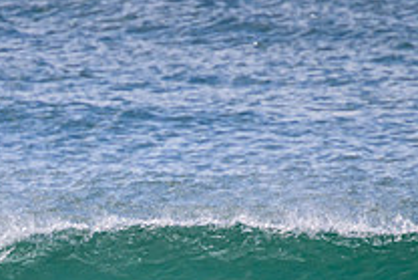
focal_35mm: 2231
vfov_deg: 0.6
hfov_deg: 0.9
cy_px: 358
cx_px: 72
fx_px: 25922
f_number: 11
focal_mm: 800
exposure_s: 1/2000
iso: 1400
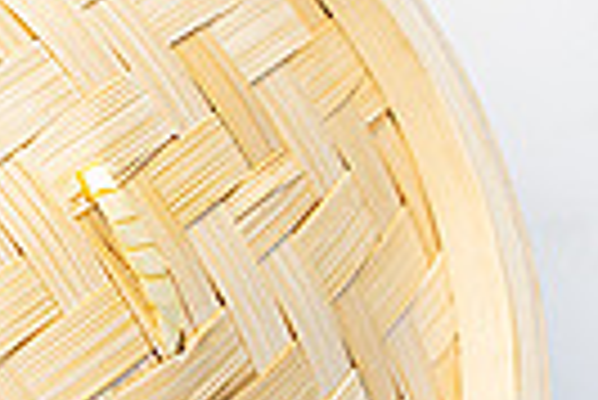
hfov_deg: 11.8
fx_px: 2716
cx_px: -391
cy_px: 463
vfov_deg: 8.3
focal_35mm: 163
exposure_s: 1/160
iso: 160
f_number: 6.3
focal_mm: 36.3
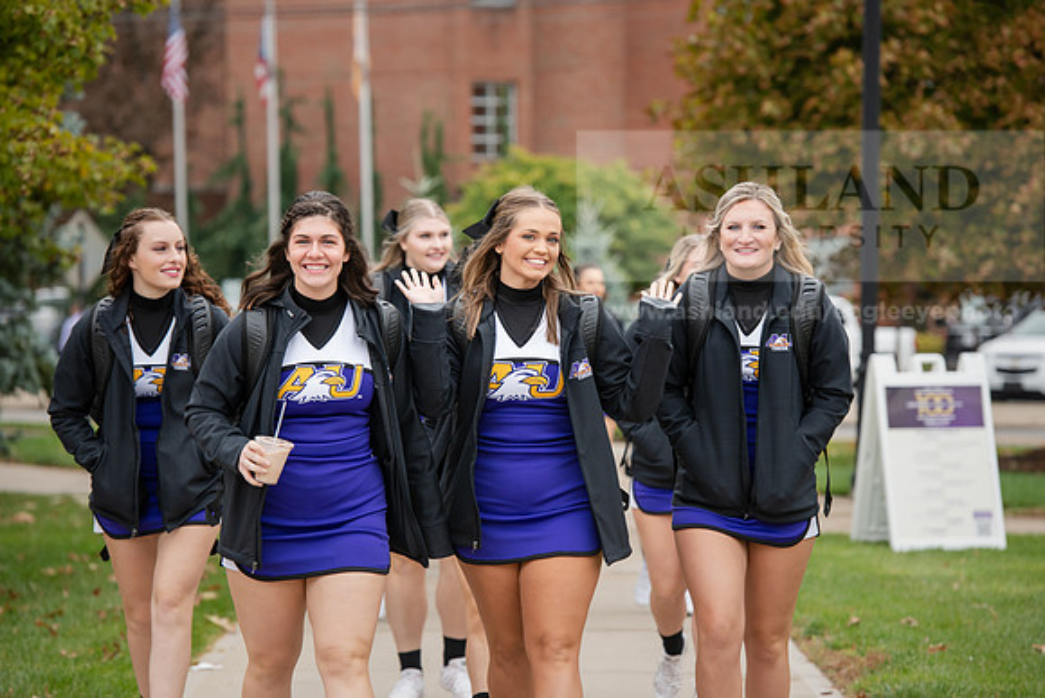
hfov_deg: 12.8
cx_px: 522
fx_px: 4645
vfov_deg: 8.6
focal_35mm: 160
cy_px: 349
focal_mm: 160
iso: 400
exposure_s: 1/320
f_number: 5
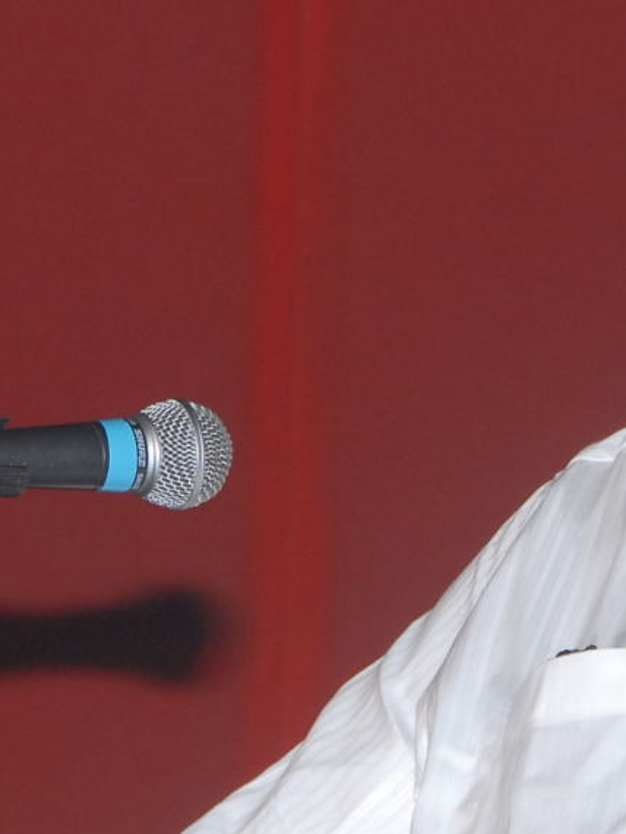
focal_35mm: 385
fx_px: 9285
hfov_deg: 3.9
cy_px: 480
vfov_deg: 5.1
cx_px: 642
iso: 500
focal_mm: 95
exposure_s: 1/125
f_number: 8
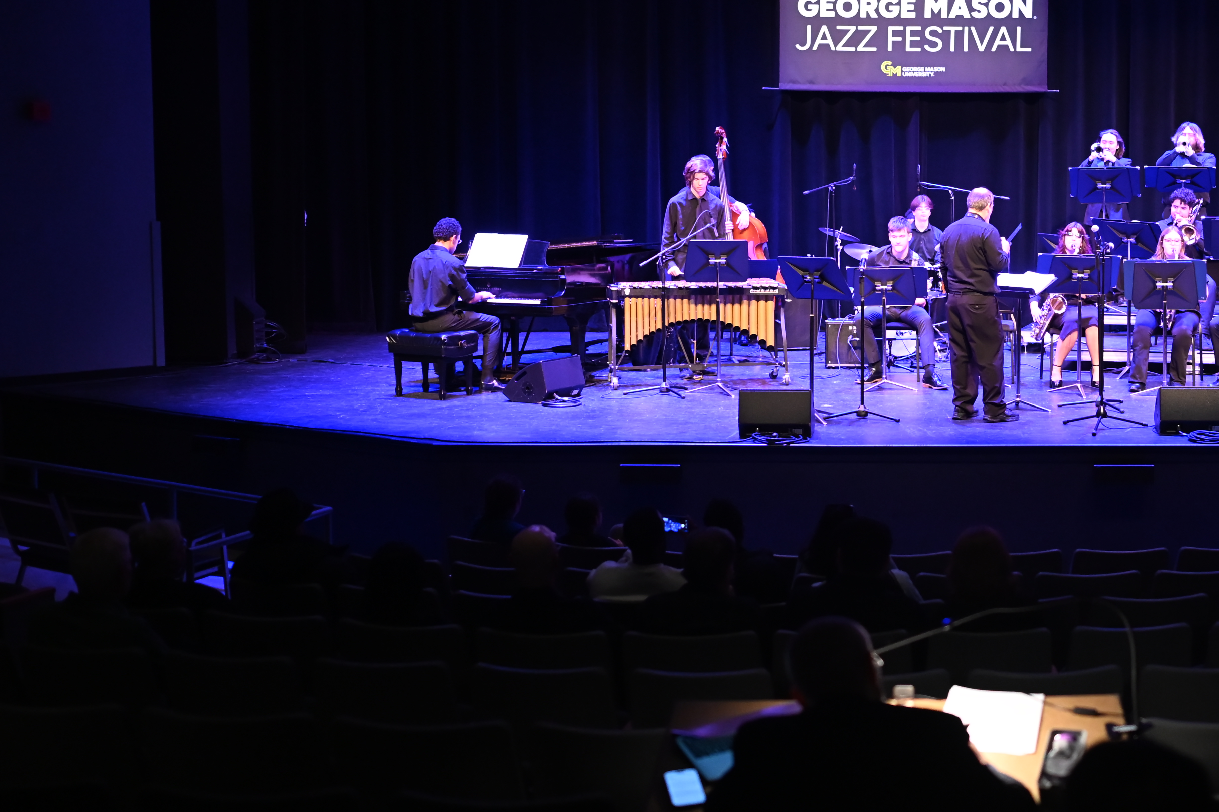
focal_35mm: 58
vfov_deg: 23.3
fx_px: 1964
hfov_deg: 33.6
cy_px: 281
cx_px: 959
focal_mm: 35
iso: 2500
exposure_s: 1/125
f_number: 1.8
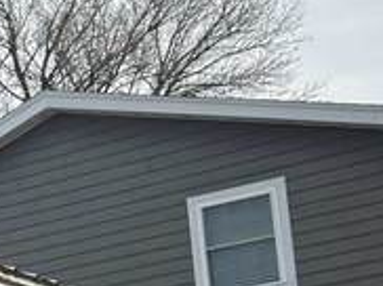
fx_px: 1867
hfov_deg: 9.4
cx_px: -741
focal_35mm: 169
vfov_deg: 8.6
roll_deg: +0.5
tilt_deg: +10.8
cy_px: 423
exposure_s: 1/2915
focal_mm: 6.76
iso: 64
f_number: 1.78
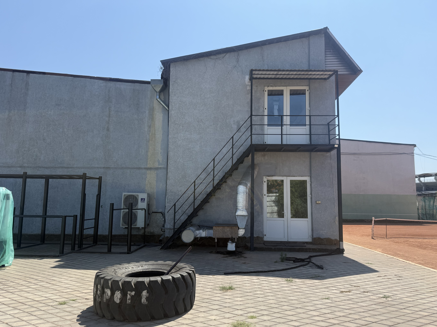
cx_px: 223
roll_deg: -0.8
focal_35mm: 25
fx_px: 316
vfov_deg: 54.9
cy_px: 168
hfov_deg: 69.4
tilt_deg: +6.6
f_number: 1.78
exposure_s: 1/4975
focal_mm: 6.76
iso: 80
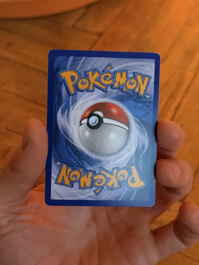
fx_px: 368
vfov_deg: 39.7
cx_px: 100
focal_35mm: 48
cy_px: 132
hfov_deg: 30.3
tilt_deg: -52.3
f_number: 1.78
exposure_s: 1/20
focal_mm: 6.76
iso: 640
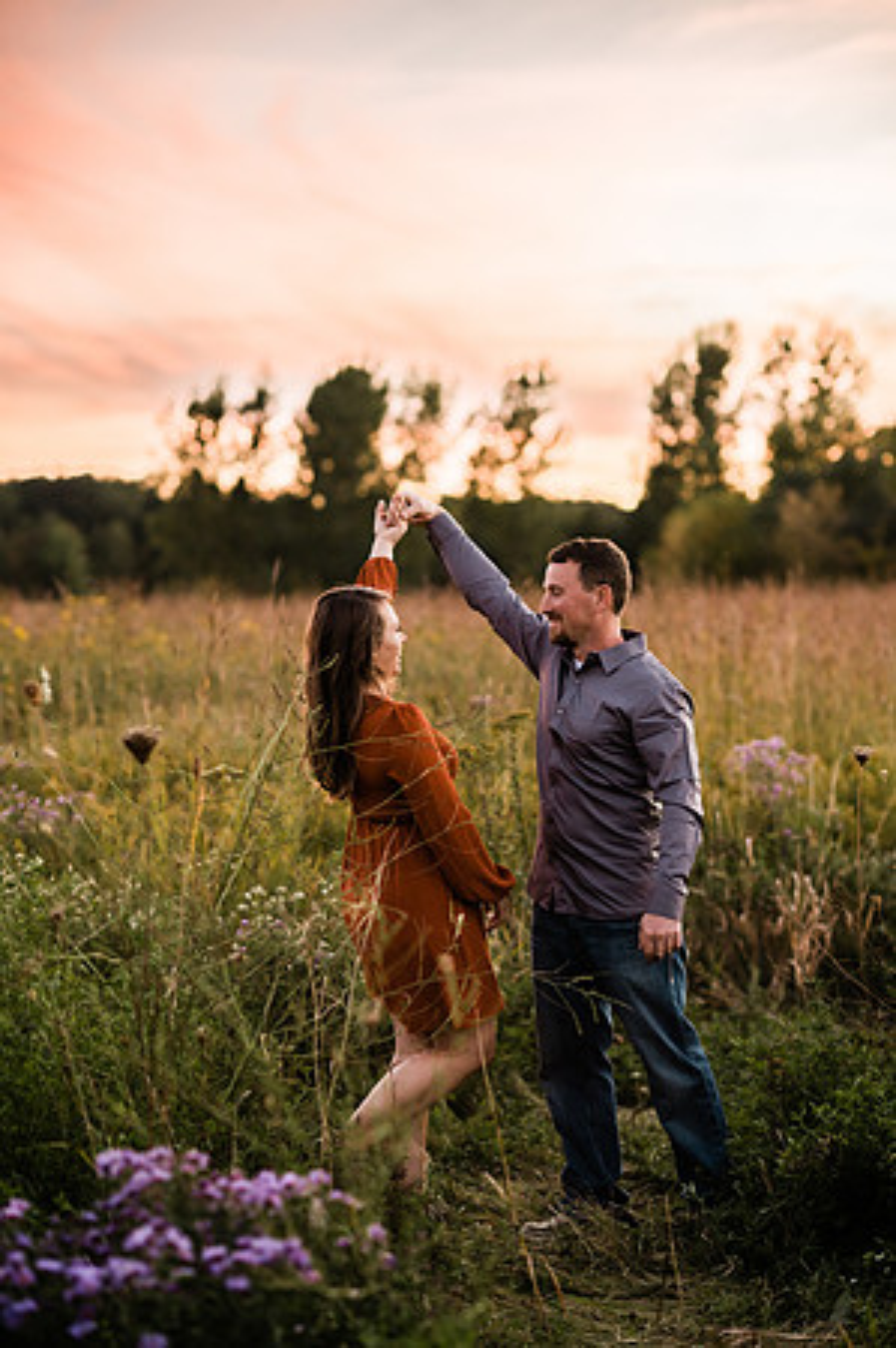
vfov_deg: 23.9
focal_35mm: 85
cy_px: 674
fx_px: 3180
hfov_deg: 16.0
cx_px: 448
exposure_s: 1/200
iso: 500
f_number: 2.5
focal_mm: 85
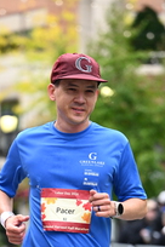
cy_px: 291
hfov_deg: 5.2
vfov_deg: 7.7
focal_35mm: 264
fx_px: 1815
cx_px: 64
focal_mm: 98
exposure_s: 1/2000
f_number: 2.8
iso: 1250
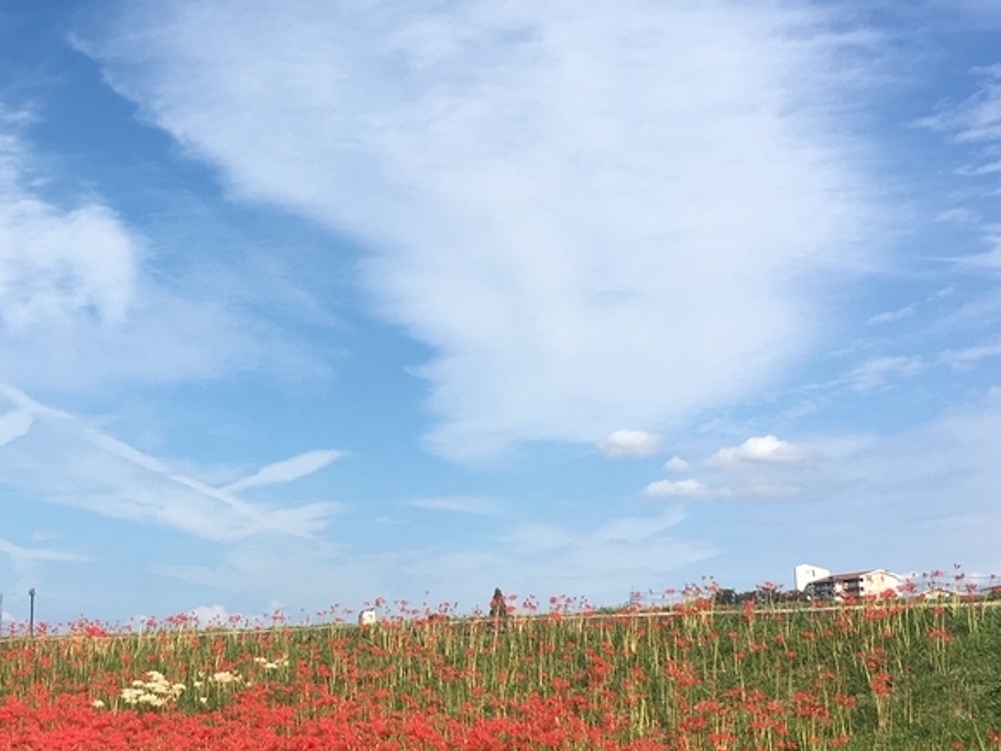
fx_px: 1735
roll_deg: +0.8
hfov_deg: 31.7
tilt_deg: +11.3
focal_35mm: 60
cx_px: 274
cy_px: 326
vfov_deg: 24.4
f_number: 2.2
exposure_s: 1/2404
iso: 25
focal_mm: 4.15
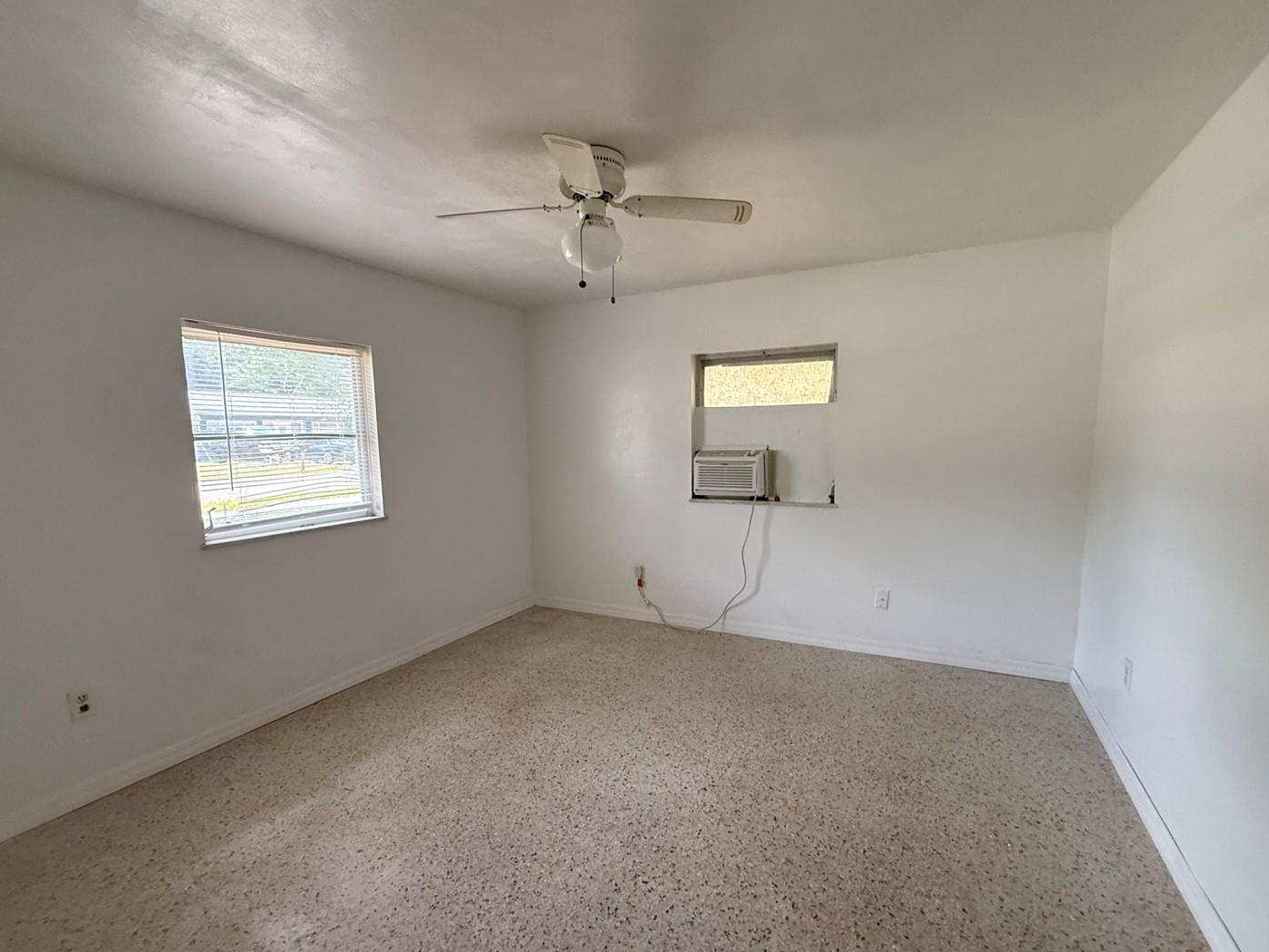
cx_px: 639
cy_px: 511
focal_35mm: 16
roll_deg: +0.7
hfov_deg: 94.5
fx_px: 587
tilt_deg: -7.9
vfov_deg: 78.0
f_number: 2.2
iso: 320
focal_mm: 2.22
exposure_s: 1/67
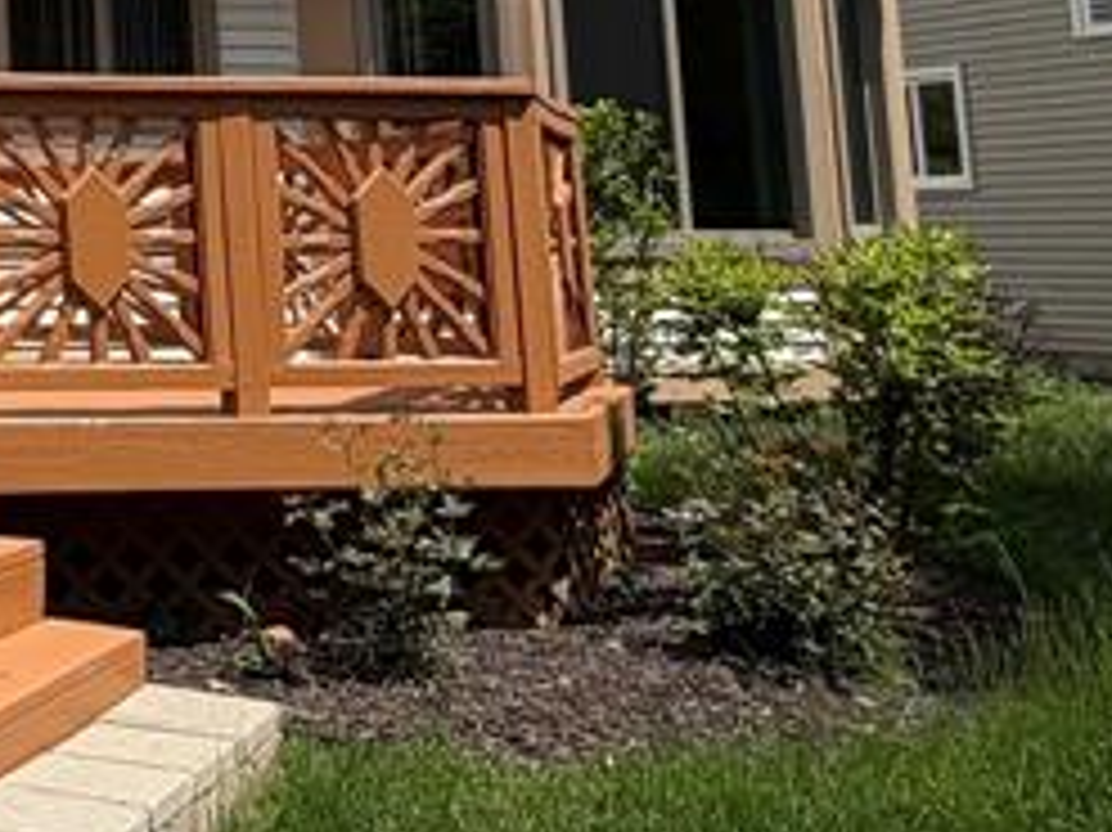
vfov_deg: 24.2
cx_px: -558
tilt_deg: +8.9
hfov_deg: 25.2
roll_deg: +1.7
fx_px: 1862
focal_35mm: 58
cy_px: 22
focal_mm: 2.22
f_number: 2.2
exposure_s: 1/770
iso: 20
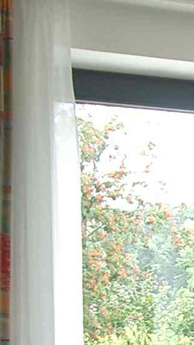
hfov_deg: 8.1
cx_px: 459
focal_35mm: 139
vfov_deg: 14.8
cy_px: 440
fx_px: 1272
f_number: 2.6
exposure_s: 1/125
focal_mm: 5.8
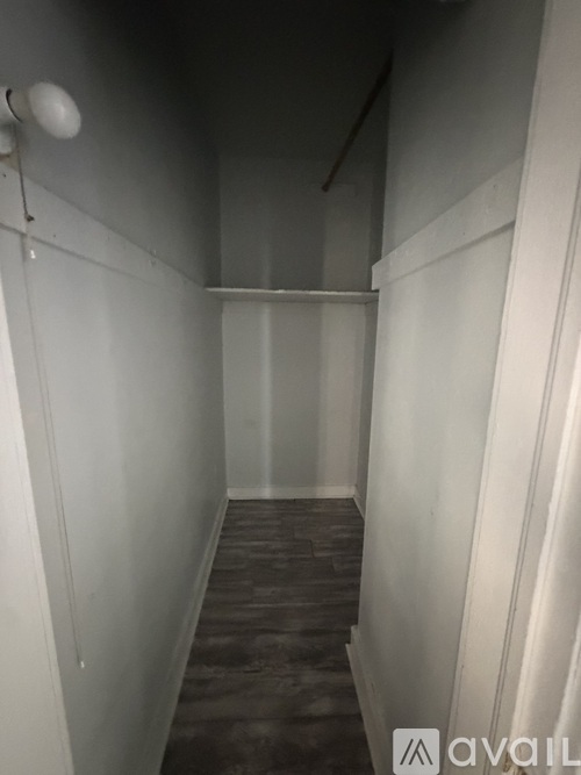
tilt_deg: -9.2
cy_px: 388
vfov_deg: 102.1
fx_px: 313
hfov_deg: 85.7
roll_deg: -0.8
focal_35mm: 14
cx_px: 290
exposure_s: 1/38
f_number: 2.2
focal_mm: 2.22
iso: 1600
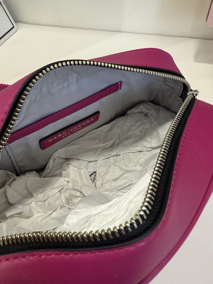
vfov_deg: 65.2
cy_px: 128
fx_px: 222
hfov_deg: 51.3
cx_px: 96
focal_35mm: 27
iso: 250
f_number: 2.2
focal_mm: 2.22
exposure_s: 1/100
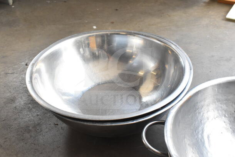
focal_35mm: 45
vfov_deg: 29.9
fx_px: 294
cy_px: 78
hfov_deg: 43.6
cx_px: 118
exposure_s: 1/200
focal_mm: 30
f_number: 7.1
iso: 1600
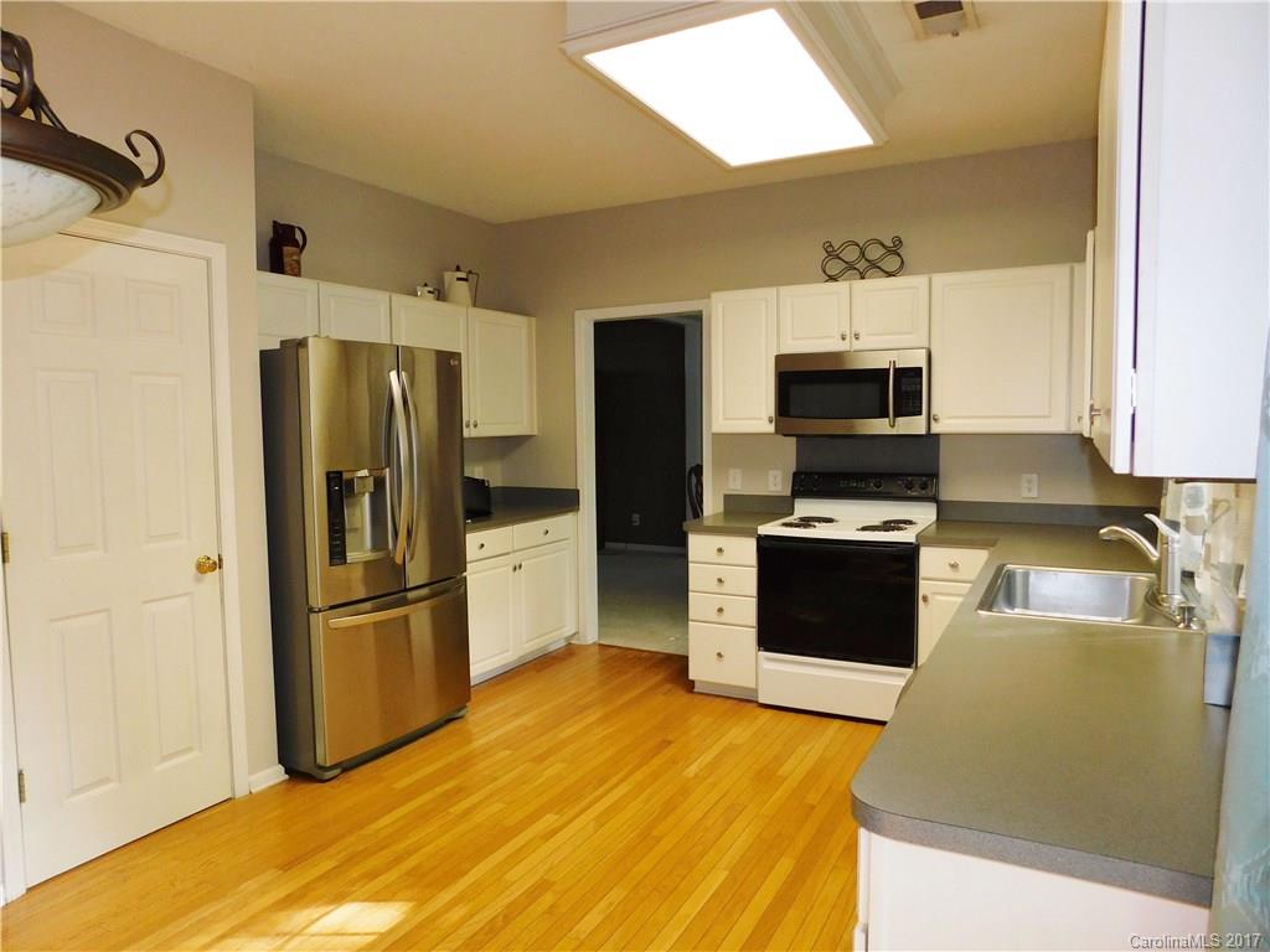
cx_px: 635
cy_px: 476
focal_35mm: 23
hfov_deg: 73.9
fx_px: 844
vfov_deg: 58.9
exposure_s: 1/30
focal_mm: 4
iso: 200
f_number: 3
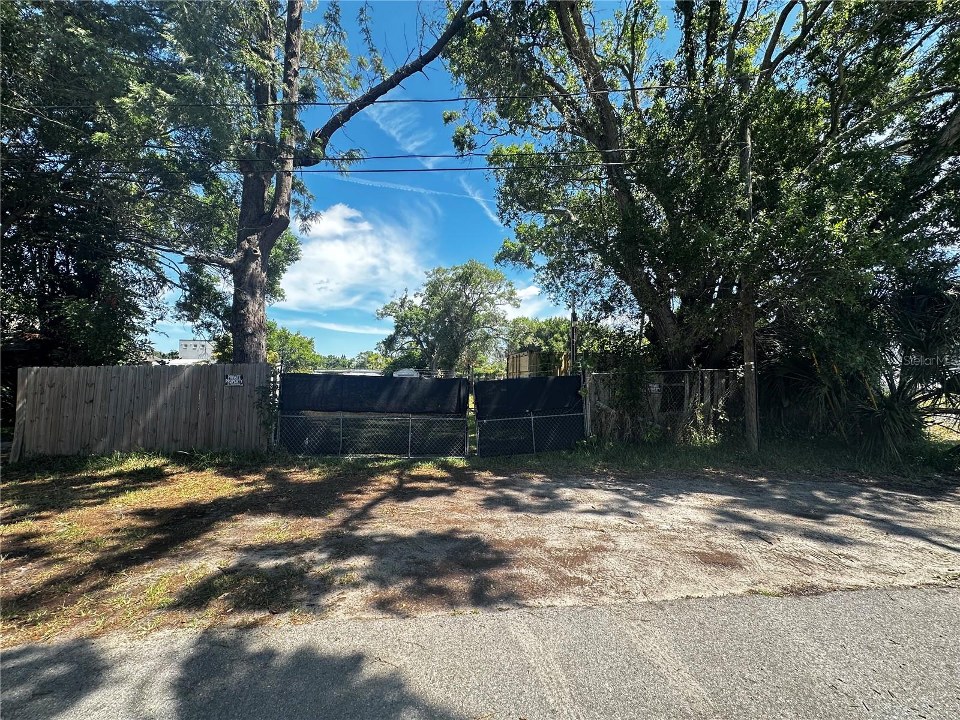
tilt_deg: +3.2
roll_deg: -1.2
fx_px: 388
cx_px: 480
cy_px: 360
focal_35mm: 14
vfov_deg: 85.7
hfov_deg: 102.1
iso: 40
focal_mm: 2.22
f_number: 2.2
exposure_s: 1/409
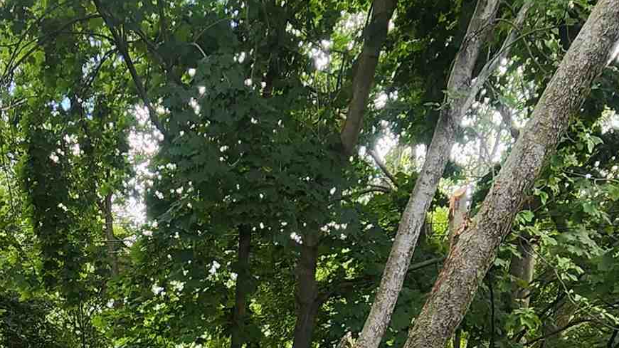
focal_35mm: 50
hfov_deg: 40.9
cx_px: 216
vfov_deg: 17.0
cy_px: 713
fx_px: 821
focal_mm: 2.2
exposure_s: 1/120
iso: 50
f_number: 2.2
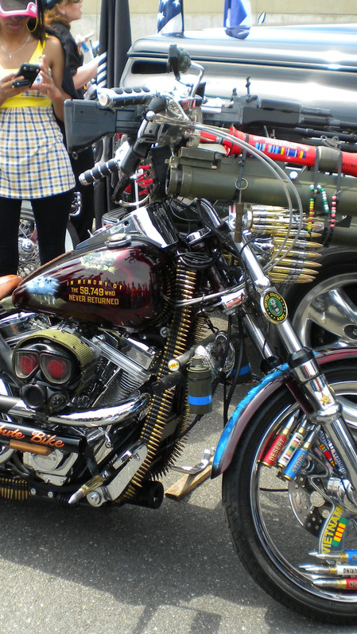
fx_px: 858
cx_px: 123
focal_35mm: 51
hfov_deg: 23.4
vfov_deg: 40.6
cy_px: 317
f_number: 4.6
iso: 80
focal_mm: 6.3
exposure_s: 1/192
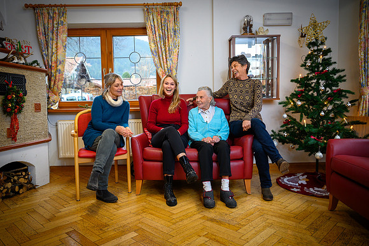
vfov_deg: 47.1
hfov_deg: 66.4
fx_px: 282
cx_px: 184
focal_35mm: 28
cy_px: 123
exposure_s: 1/100
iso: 800
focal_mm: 27.5
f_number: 4
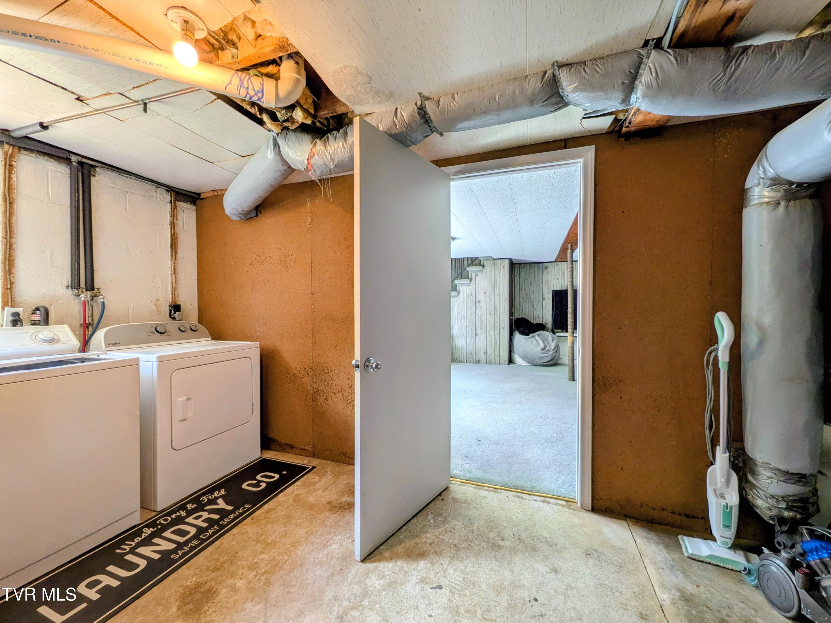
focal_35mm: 14
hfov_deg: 102.1
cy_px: 312
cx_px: 416
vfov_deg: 85.7
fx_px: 336
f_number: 2.2
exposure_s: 1/60
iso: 52
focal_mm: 1.85
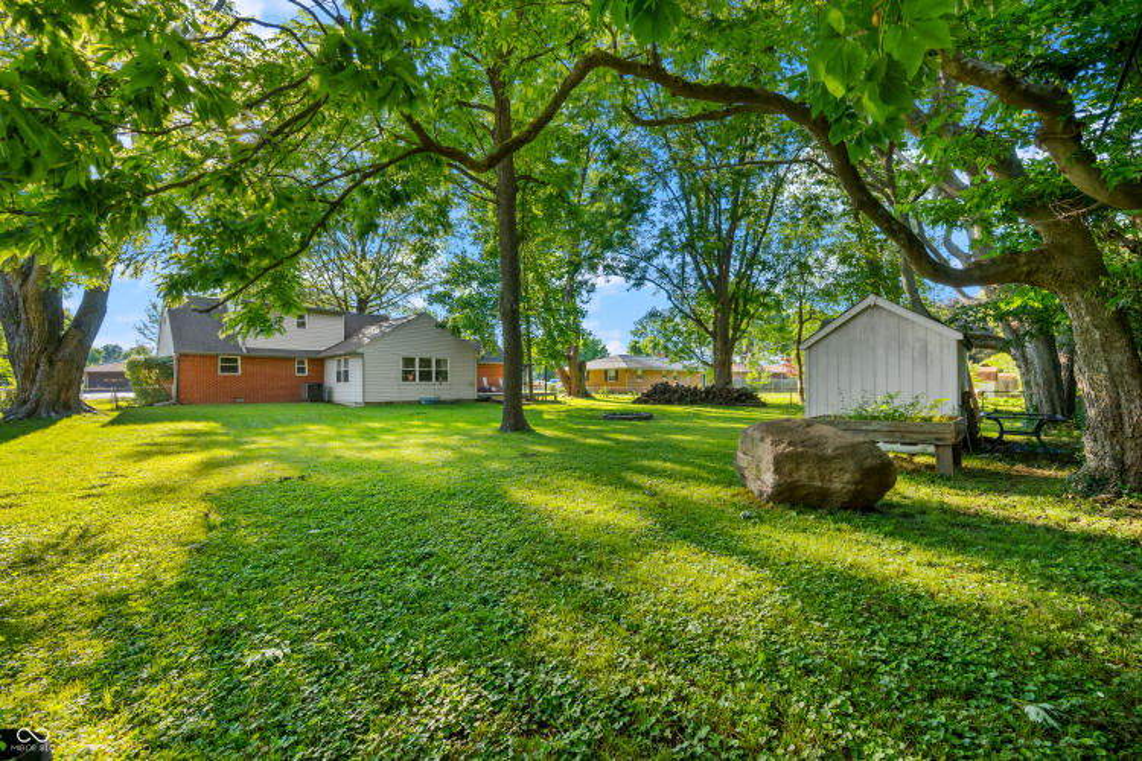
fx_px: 444
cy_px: 380
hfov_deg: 104.3
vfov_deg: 81.2
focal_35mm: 14
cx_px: 571
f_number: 6.3
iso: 800
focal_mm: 14
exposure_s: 1/200
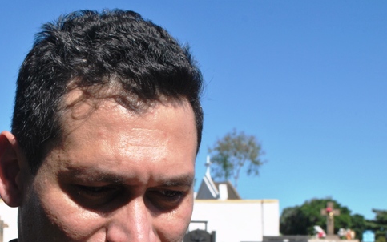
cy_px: 210
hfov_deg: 30.9
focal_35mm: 66
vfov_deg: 19.4
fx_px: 696
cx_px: 135
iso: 100
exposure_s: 1/320
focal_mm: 26
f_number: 9
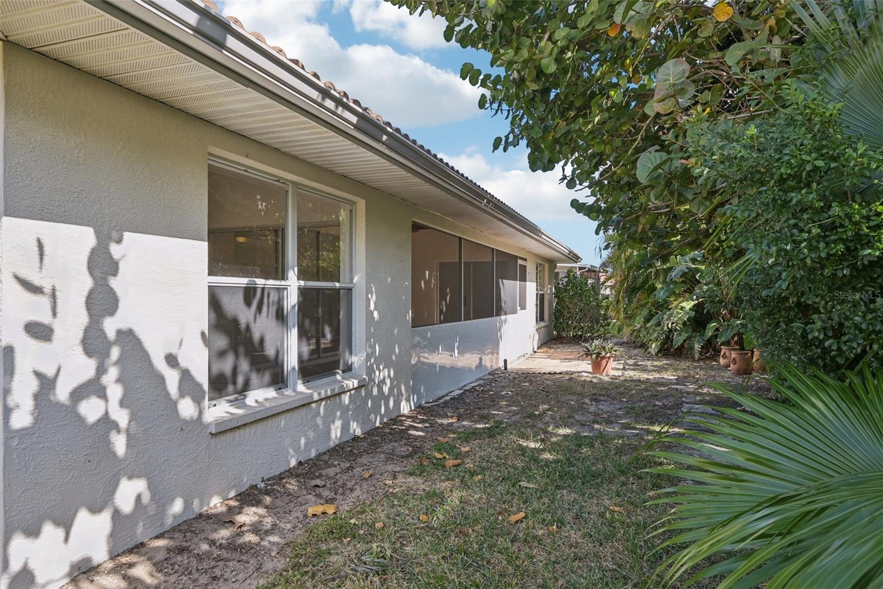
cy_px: 294
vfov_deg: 59.5
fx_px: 515
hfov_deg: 81.2
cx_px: 442
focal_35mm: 21
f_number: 8
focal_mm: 21
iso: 400
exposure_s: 1/320
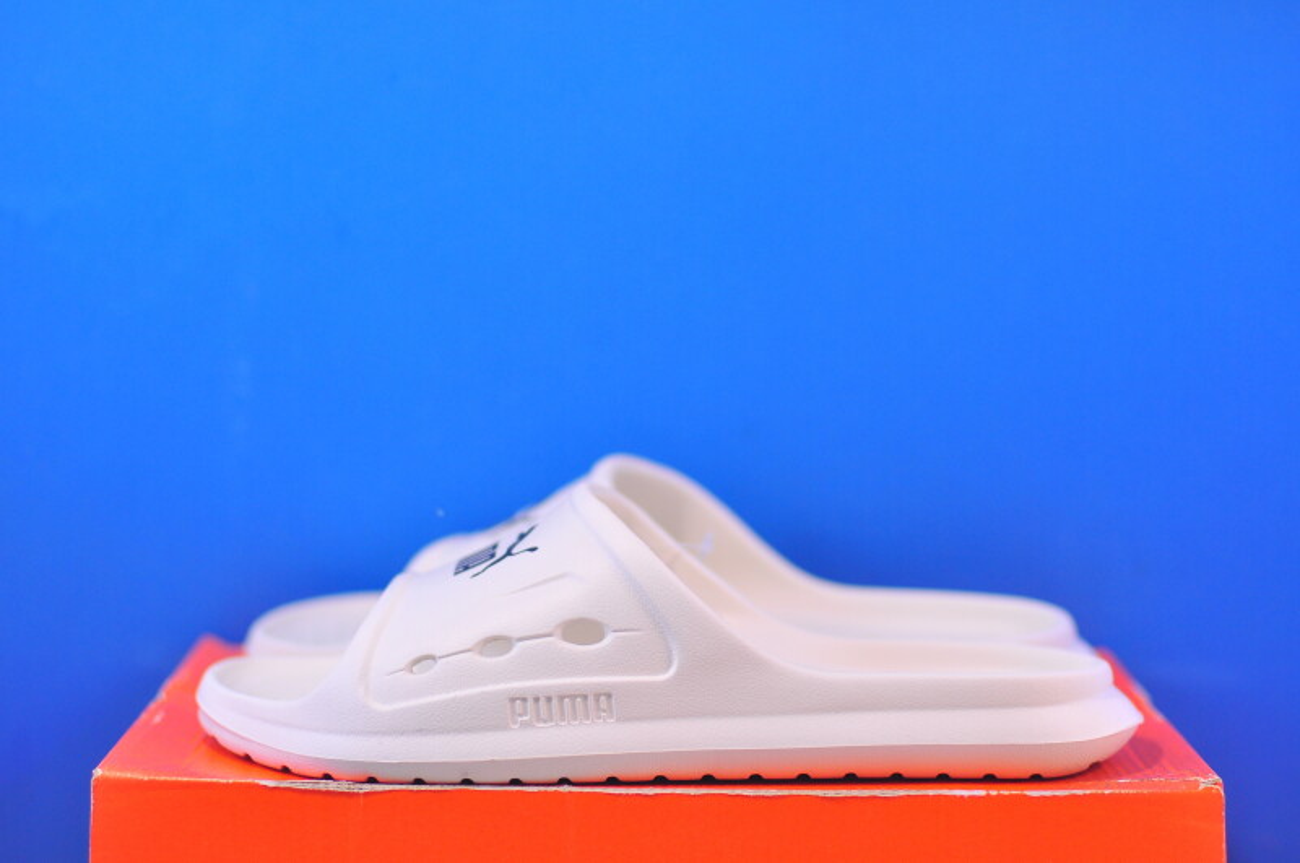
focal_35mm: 75
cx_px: 650
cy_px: 432
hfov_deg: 27.0
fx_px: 2704
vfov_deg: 18.1
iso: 250
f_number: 2.2
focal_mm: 50
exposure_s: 1/320
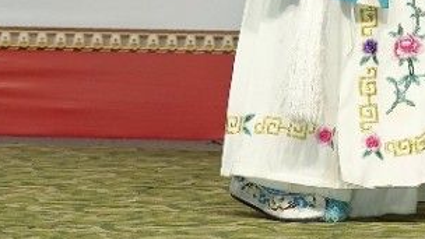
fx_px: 1792
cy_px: -332
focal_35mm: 159
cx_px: 449
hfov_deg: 13.3
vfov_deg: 7.2
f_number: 4
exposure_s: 1/160
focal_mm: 33
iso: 320
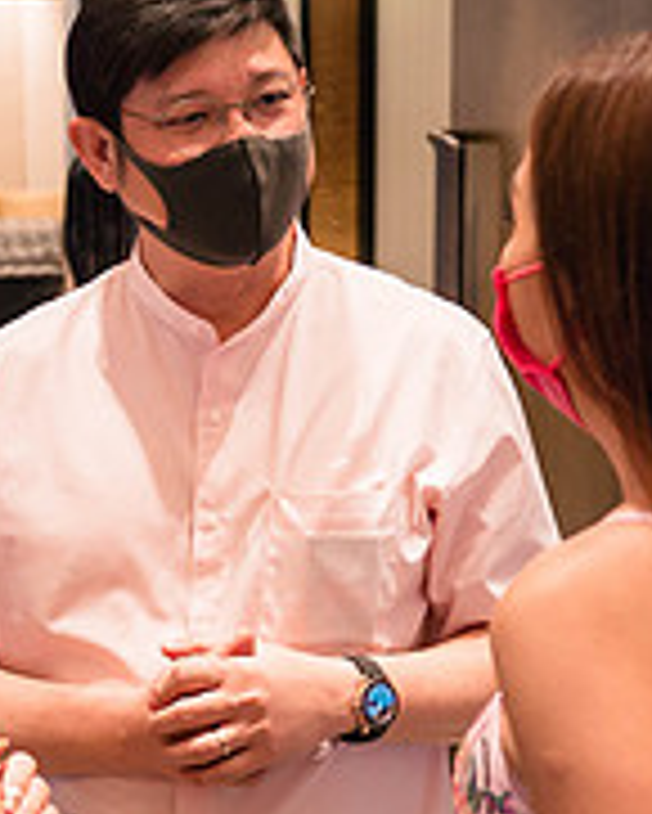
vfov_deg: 18.6
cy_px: 470
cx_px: 171
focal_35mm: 103
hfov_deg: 14.9
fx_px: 2482
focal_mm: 16
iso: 1250
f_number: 1.7
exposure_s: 1/125
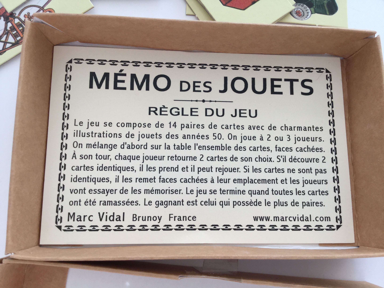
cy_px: 144
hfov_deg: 58.4
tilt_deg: -80.0
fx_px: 344
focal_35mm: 31
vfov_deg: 45.4
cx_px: 192
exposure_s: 1/100
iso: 40
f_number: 2.4
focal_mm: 3.3
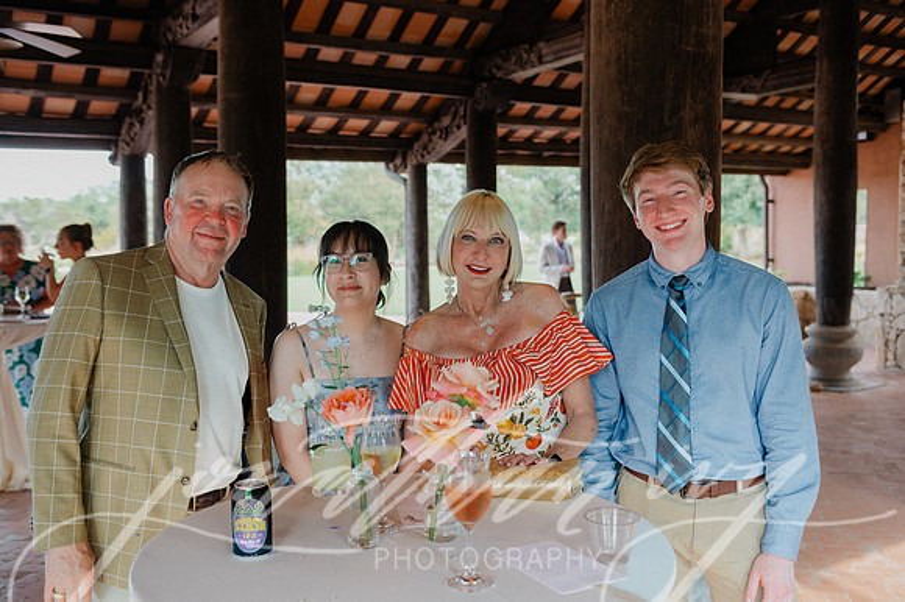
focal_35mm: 36
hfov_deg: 53.2
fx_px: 904
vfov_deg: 36.8
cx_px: 452
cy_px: 301
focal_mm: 36
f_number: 3.5
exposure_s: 1/1000
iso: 1250
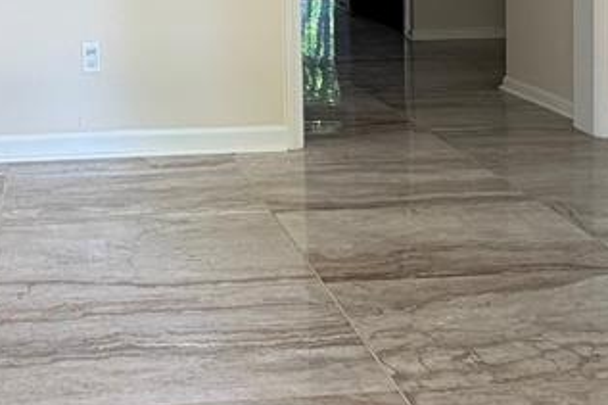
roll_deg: +1.6
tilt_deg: -1.4
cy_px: -98
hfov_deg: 39.4
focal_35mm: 47
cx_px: 79
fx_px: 793
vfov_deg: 25.3
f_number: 2.2
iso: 125
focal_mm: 2.22
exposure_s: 1/120
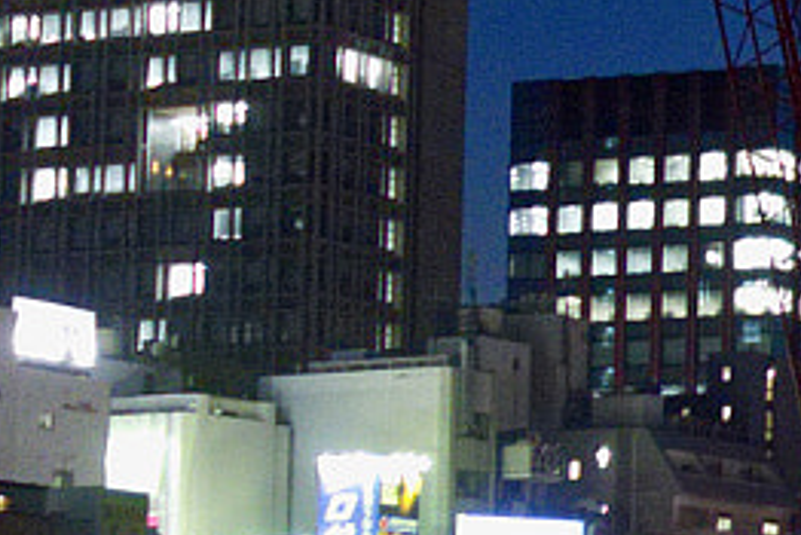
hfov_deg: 11.1
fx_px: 3807
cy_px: 225
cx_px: 1513
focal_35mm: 171
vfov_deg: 8.0
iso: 800
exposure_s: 1/25
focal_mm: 10.4
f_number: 1.8
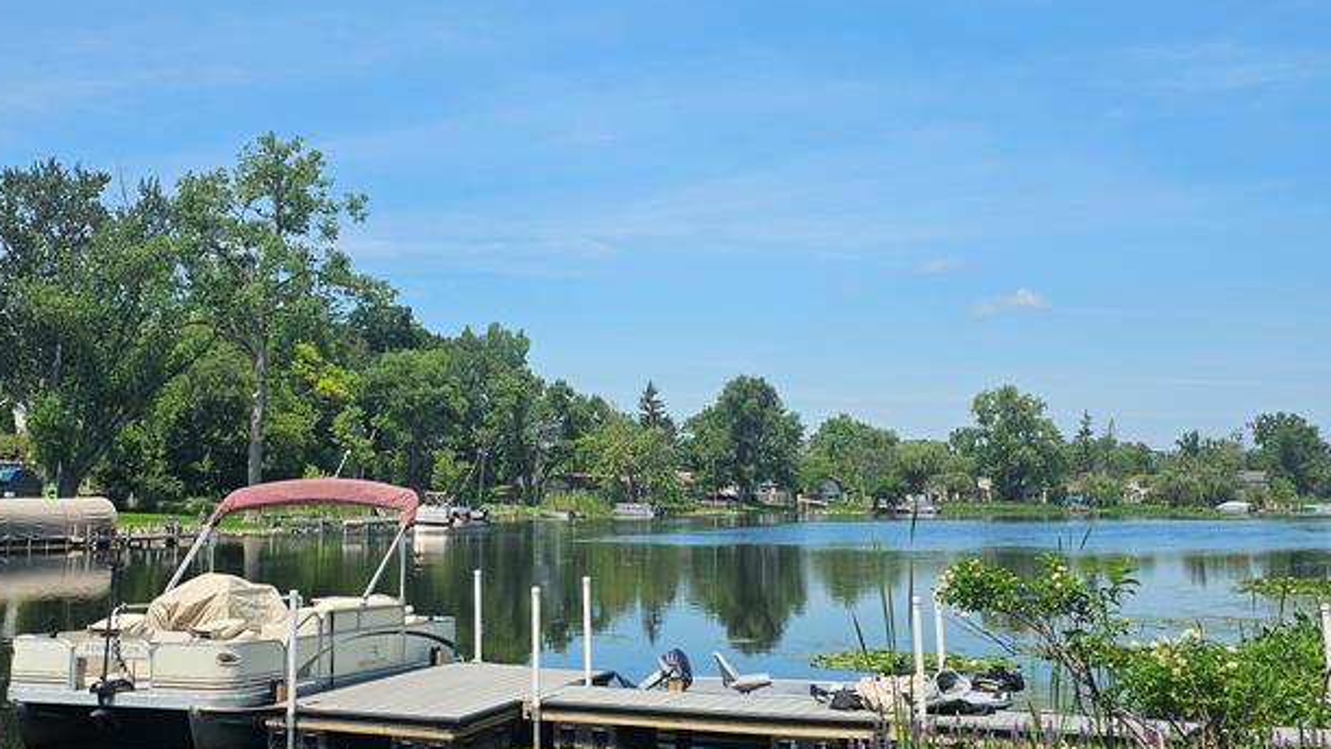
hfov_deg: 48.2
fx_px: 1483
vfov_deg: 28.4
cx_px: 564
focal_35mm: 42
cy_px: 340
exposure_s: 1/902
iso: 10
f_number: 1.7
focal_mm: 6.3
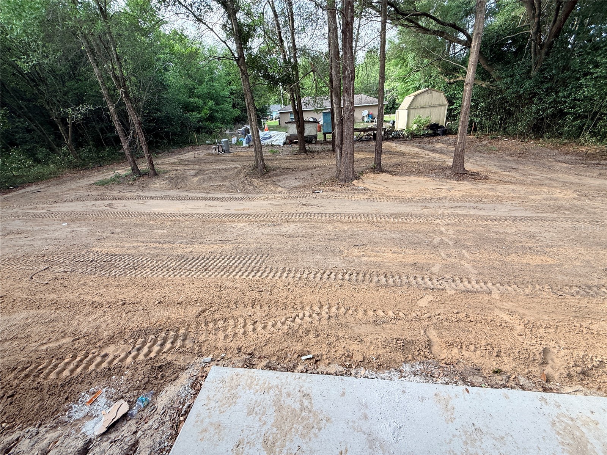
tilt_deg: -26.6
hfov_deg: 102.1
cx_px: 304
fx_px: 245
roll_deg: +4.5
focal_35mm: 14
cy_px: 228
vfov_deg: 85.7
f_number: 2.2
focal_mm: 2.22
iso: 50
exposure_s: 1/210
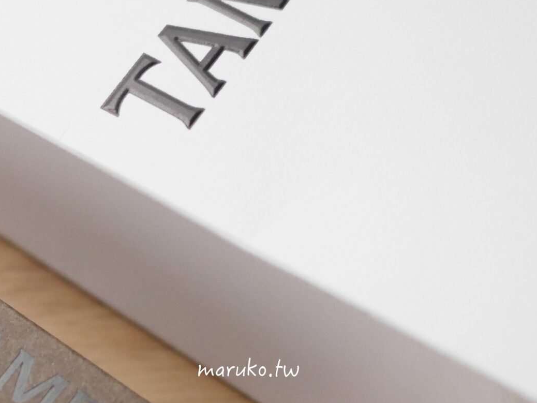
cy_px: 300
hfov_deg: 24.4
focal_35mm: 74
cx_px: -69
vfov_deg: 19.8
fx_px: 1148
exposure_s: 1/60
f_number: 2.2
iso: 1600
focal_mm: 15
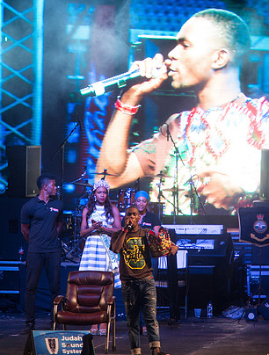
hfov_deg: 3.2
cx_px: 148
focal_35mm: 470
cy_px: 180
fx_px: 4839
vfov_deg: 4.2
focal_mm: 270
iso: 1600
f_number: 5.6
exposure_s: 1/250
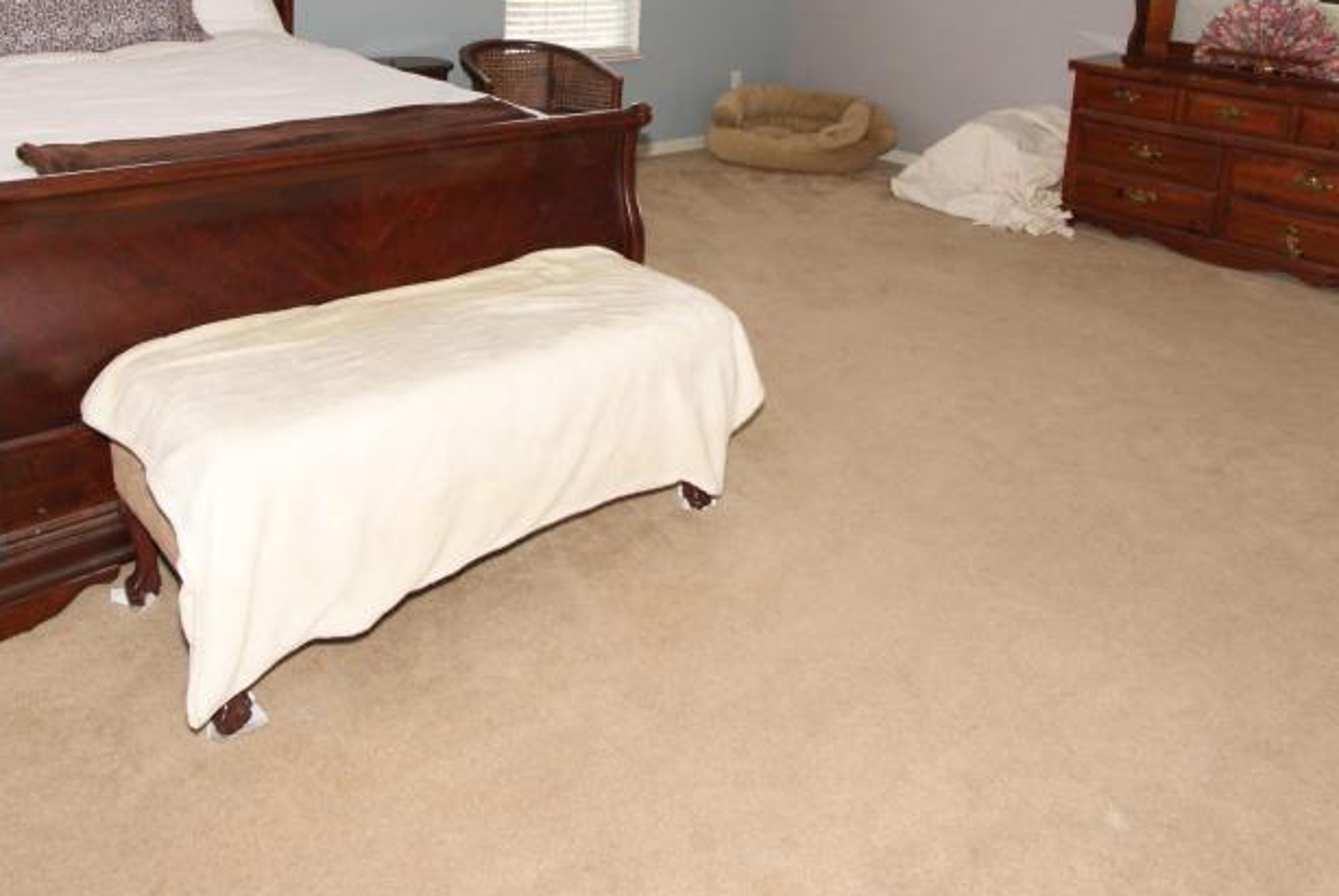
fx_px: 1043
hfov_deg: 65.4
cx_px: 671
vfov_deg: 43.2
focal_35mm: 28
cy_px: 116
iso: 400
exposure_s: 1/60
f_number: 5.6
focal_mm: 10
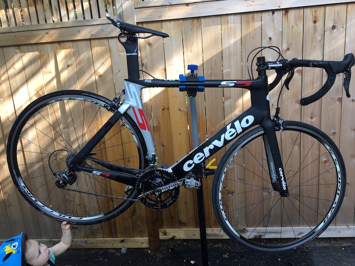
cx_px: 178
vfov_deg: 48.2
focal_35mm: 29
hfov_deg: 61.7
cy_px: 133
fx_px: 297
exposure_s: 1/60
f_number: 2.2
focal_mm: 4.15
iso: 25
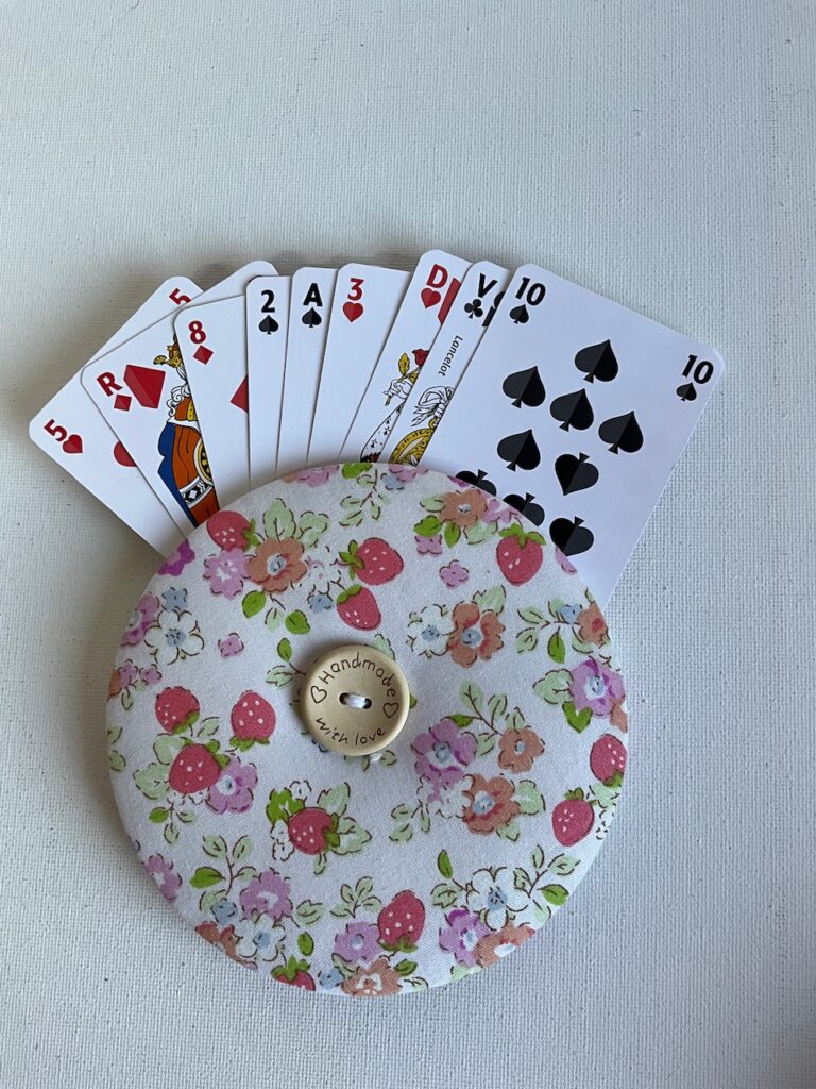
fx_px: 911
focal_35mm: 29
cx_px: 408
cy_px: 544
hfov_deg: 48.2
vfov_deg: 61.7
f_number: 1.8
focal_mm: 3
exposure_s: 1/122
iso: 32
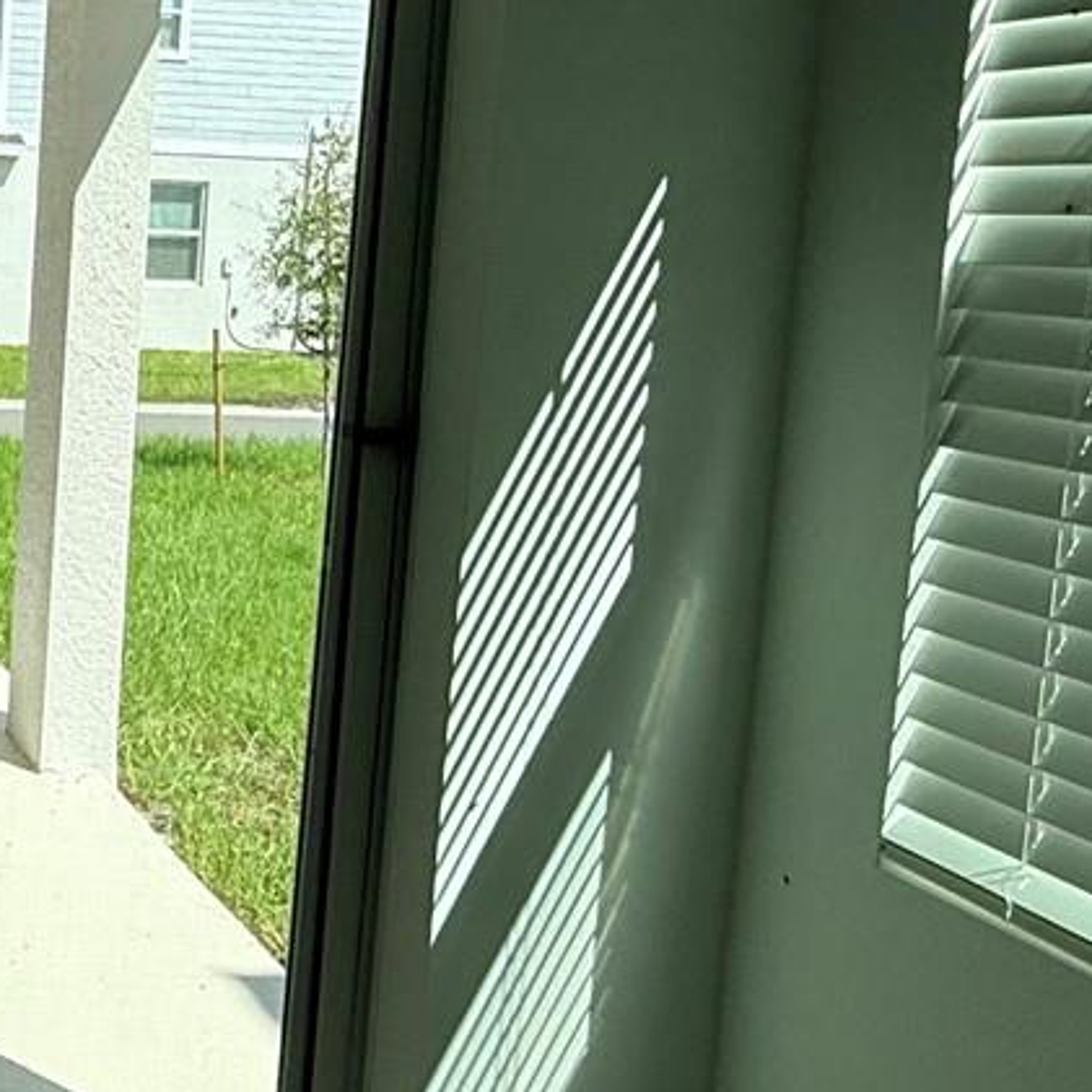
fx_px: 1677
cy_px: 371
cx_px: -265
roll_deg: -0.6
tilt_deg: -5.4
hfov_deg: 30.0
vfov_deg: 35.7
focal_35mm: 47
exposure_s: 1/1259
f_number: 2.2
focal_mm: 2.22
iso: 50
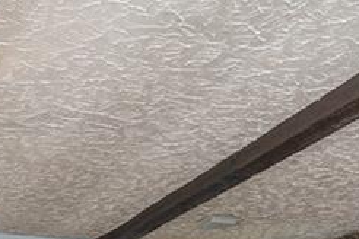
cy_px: 401
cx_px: 213
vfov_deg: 16.0
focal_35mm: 75
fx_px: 748
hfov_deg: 26.9
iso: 500
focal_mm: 18
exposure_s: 1/50
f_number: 8
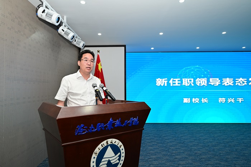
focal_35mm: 24
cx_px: 126
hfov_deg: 73.8
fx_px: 167
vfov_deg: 53.1
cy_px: 84
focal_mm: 24
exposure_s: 1/160
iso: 560
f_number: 2.8
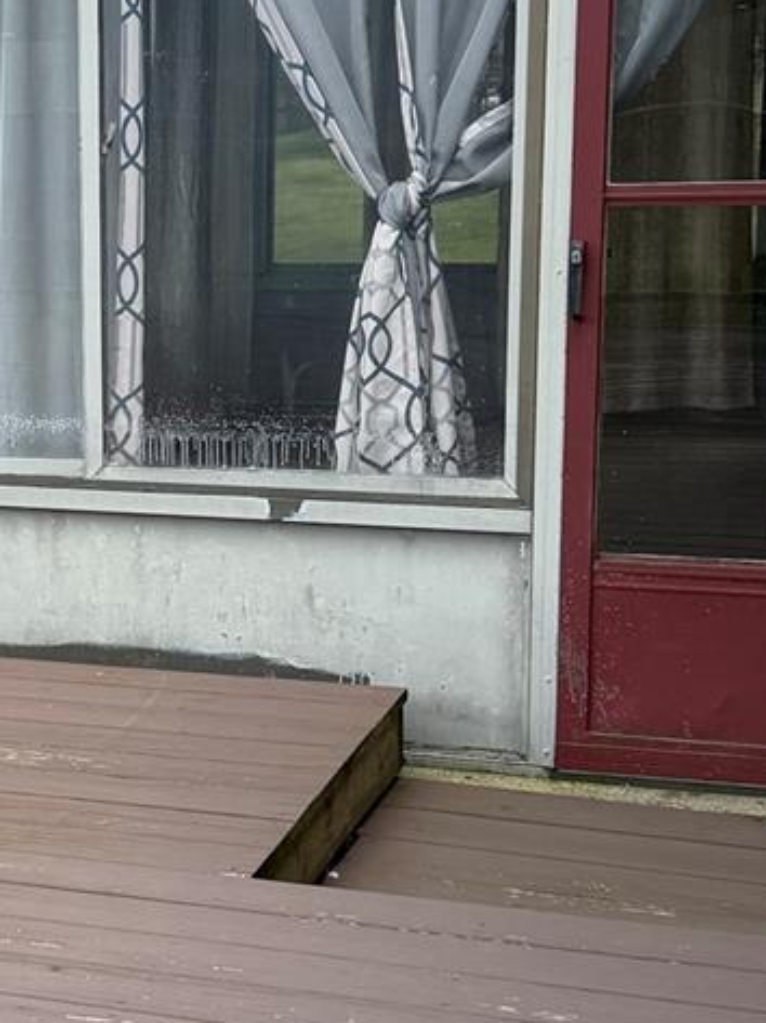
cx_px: -138
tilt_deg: -11.3
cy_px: 534
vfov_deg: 25.0
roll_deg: +1.2
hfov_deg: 18.0
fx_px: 2304
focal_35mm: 78
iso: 100
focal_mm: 6.76
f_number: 1.78
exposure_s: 1/1122
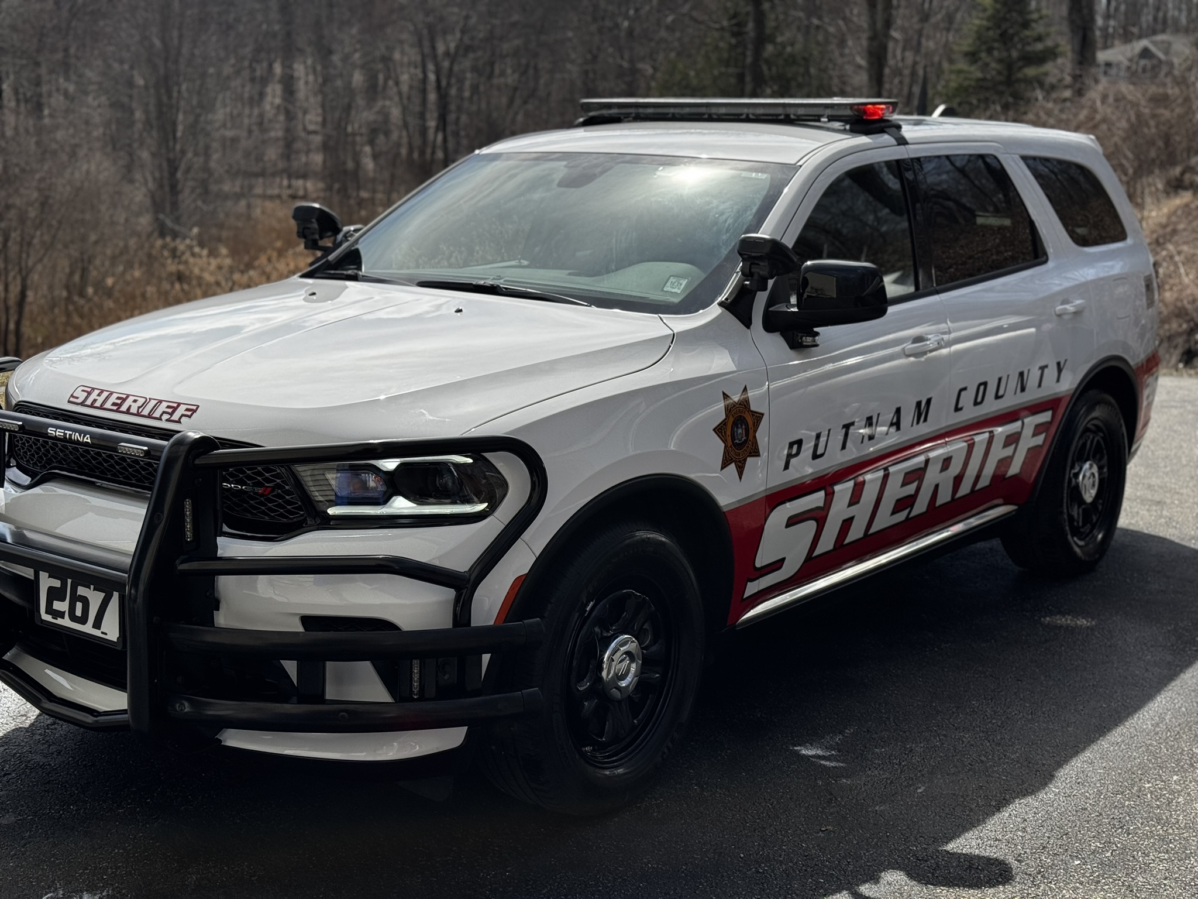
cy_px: 450
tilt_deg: -12.7
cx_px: 599
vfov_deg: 30.3
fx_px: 1661
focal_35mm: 48
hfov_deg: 39.7
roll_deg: -0.6
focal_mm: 6.76
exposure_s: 1/4608
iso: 64
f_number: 1.78
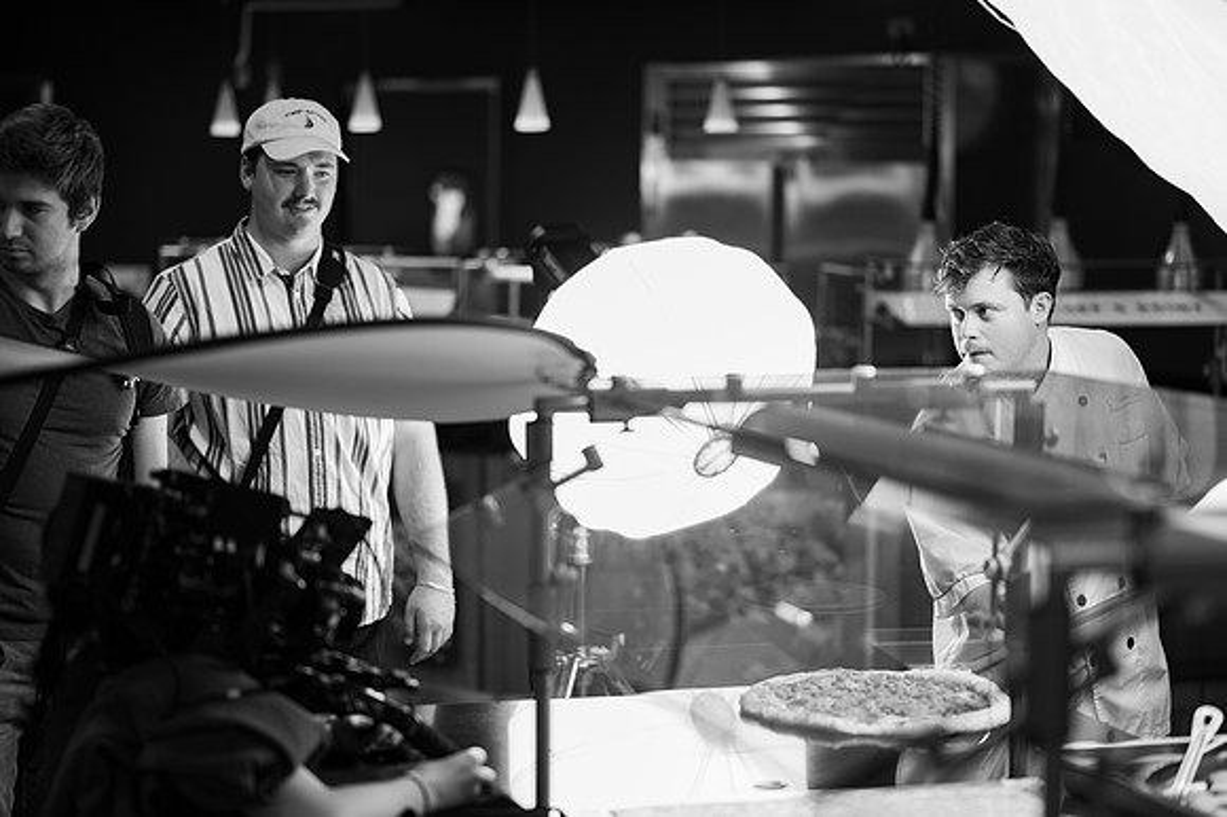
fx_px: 2895
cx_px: 614
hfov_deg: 23.9
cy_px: 408
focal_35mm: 85
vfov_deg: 16.1
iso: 100
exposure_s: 1/200
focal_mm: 85
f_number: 1.8
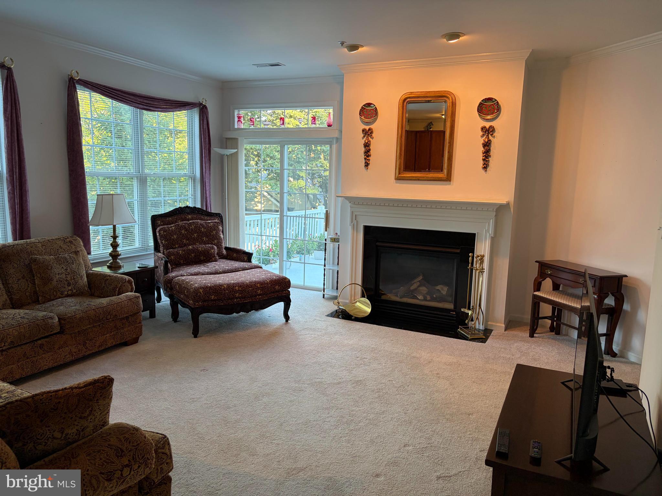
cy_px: 248
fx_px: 497
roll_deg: -1.4
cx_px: 331
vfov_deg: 53.1
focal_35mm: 26
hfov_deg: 67.3
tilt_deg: -7.8
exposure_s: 1/60
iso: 80
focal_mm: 5.96
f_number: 1.6
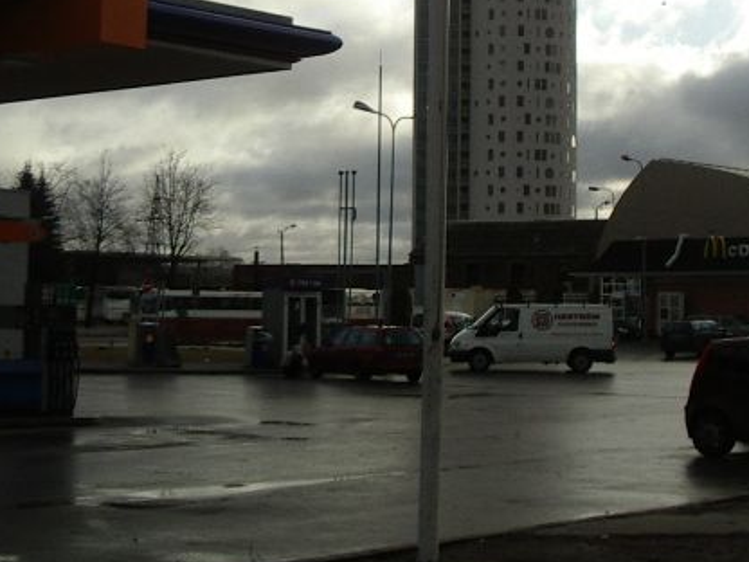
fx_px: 1580
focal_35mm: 73
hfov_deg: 26.7
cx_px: 358
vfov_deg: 19.8
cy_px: 56
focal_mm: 5.8
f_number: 4.8
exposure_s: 1/500
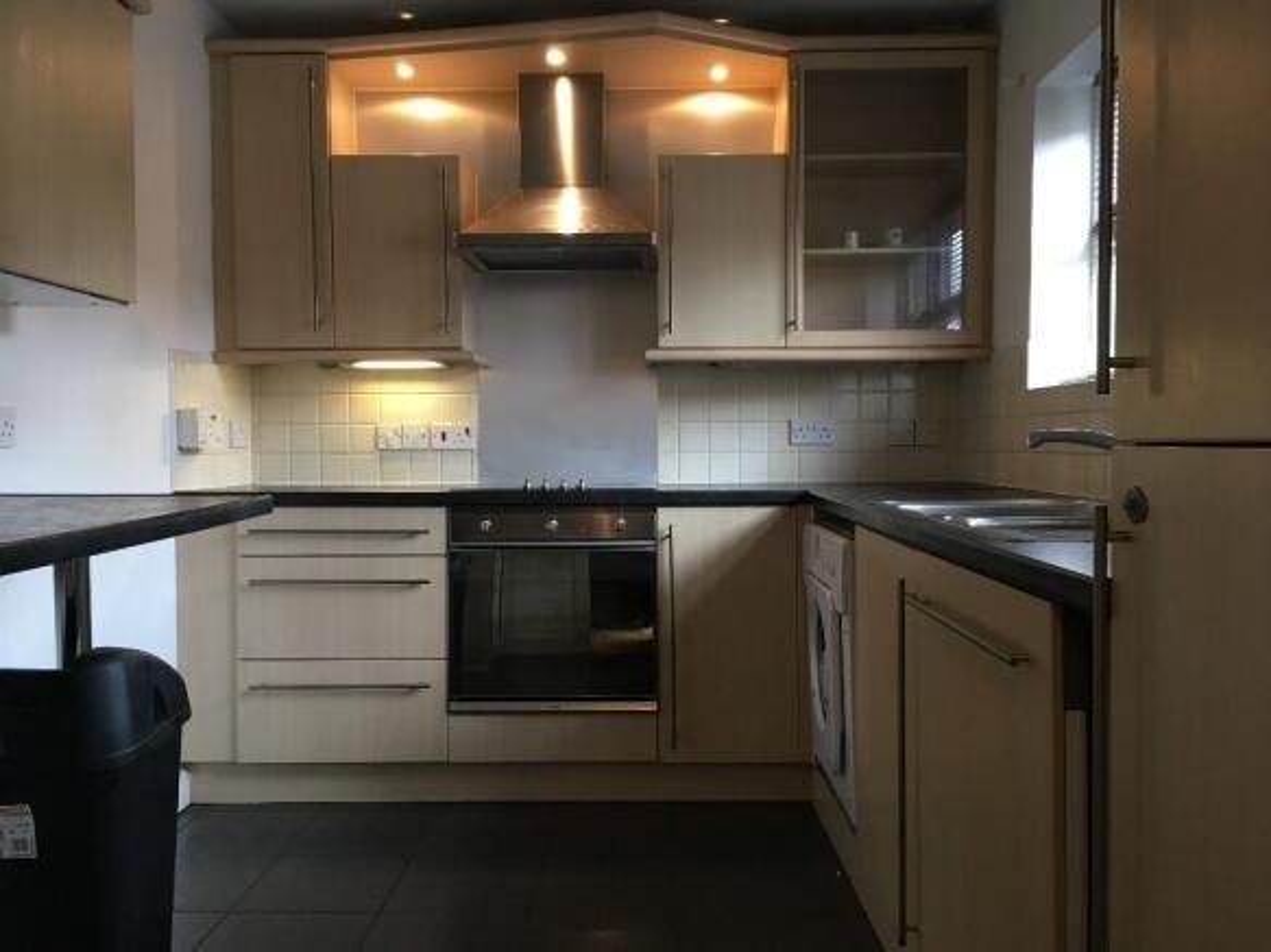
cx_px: 636
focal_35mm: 29
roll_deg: -0.3
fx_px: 1065
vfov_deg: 48.2
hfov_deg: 61.7
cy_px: 476
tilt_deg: -2.0
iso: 125
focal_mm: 4.15
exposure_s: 1/33
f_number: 2.2
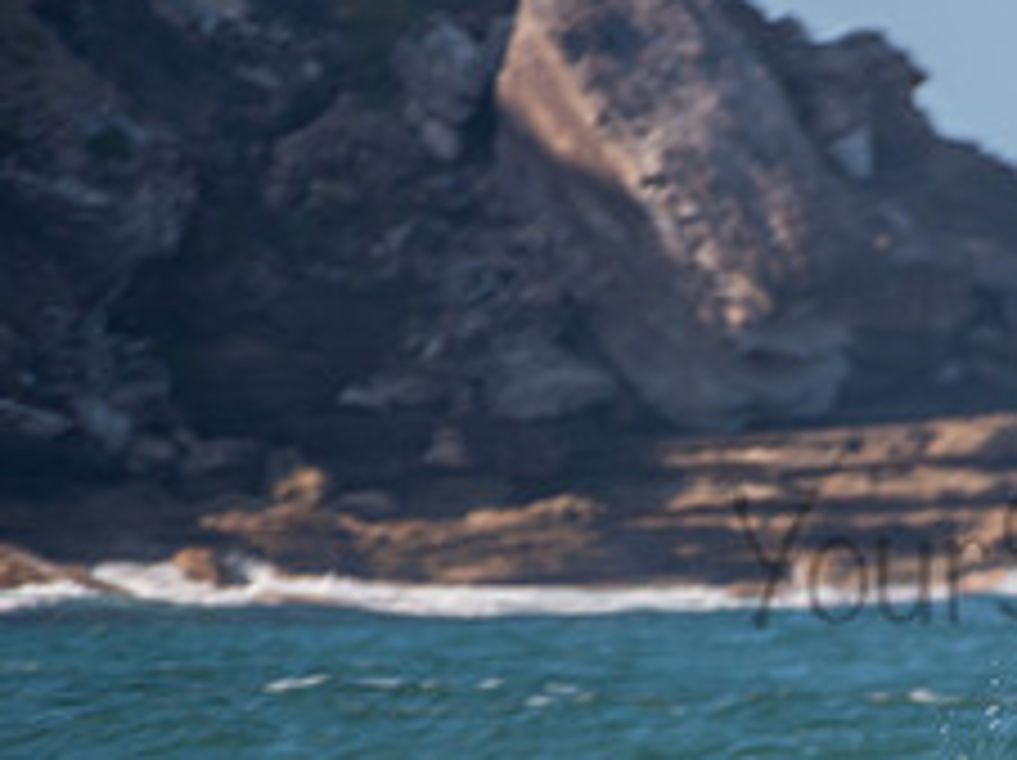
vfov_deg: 1.2
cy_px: 519
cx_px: 1197
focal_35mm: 1235
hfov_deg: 1.6
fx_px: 36245
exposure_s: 1/125
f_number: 5.6
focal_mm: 500
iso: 72
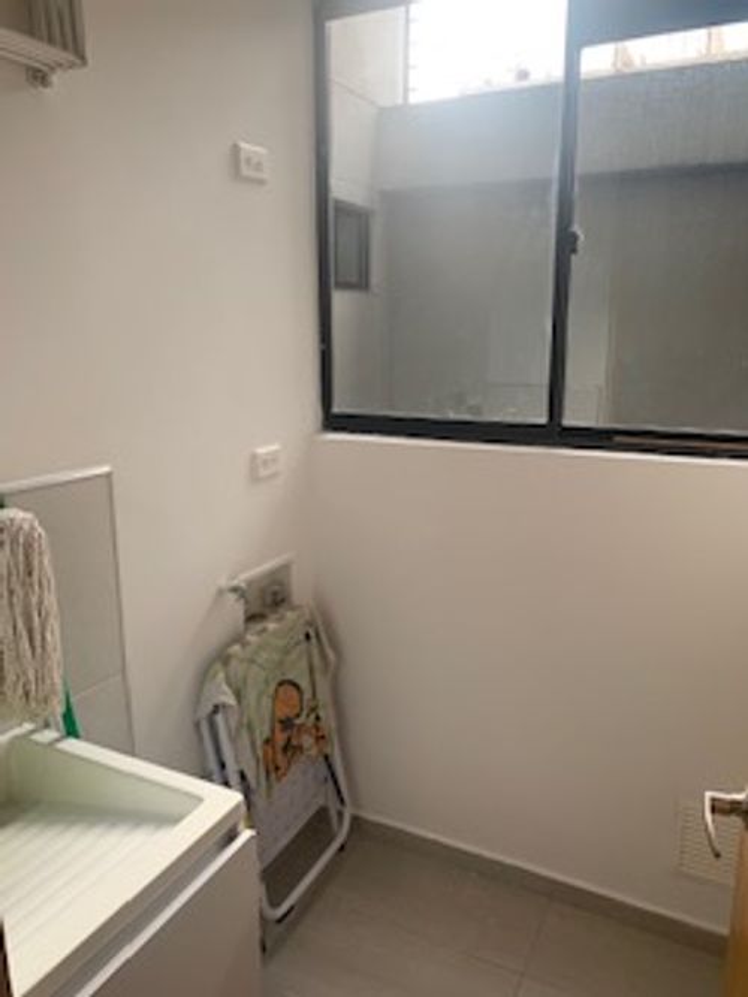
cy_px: 498
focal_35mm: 26
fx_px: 749
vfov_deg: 67.3
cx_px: 374
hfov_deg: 53.0
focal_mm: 4.25
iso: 50
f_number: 1.8
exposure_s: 1/122
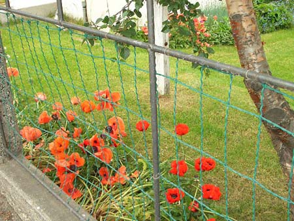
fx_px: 416
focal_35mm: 49
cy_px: 110
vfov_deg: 29.7
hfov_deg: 38.9
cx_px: 147
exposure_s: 1/100
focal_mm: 8.2
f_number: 5
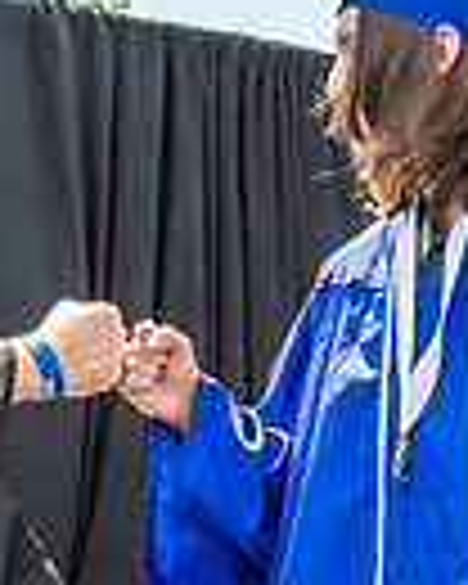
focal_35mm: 198
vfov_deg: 9.6
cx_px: 621
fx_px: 3428
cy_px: 666
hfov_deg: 7.7
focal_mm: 27
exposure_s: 1/800
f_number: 7.1
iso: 200
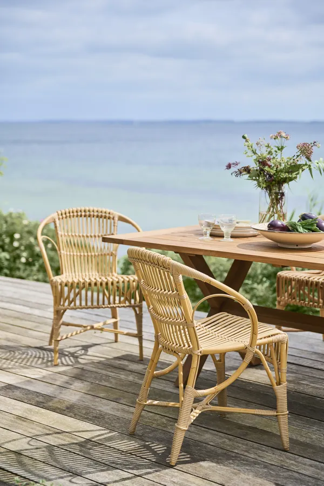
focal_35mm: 70
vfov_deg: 28.8
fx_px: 945
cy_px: 243
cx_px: 162
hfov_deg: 19.5
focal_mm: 70
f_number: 2.8
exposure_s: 1/1600
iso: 100
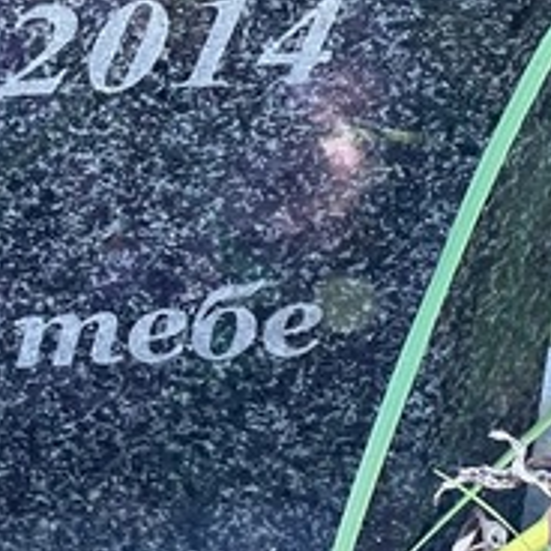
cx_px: -356
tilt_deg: -37.8
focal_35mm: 296
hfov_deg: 5.8
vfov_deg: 5.8
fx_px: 5331
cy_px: -320
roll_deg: -2.5
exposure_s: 1/99
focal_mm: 9
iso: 160
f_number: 2.8
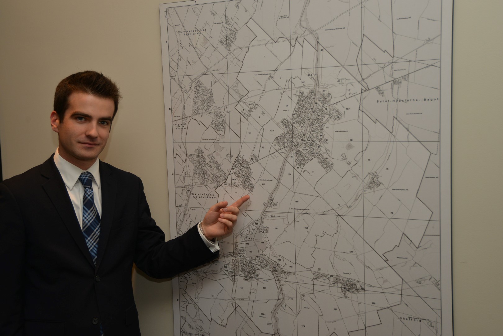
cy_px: 168
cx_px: 252
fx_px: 629
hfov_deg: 43.6
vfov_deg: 29.9
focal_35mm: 45
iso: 500
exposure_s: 1/160
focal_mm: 45
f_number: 5.6
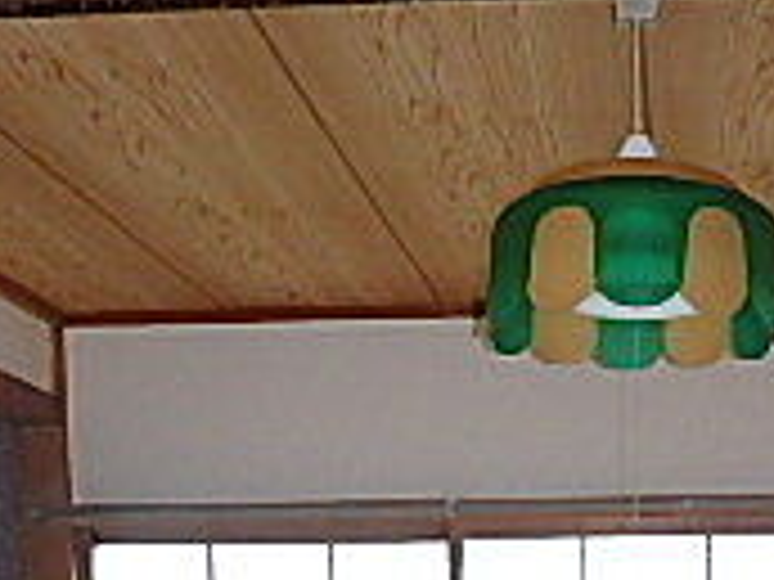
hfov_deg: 24.9
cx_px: 536
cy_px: 1030
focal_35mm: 78
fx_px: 1744
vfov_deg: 16.1
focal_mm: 3.7
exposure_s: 1/30
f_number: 3.5
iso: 320
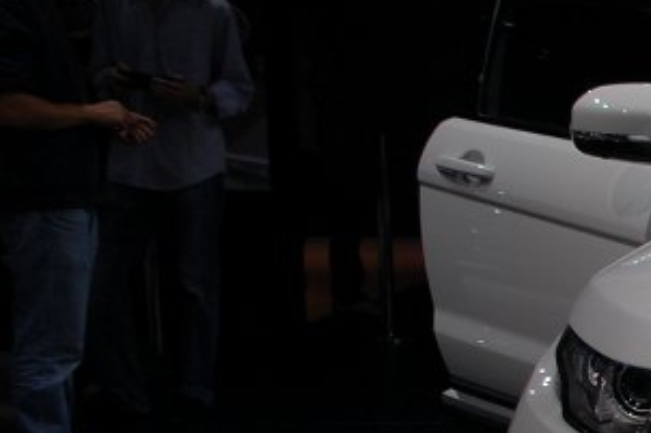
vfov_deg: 12.0
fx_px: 2024
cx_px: 1102
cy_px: 484
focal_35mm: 112
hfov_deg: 16.0
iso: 200
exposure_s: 1/250
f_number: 8
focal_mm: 22
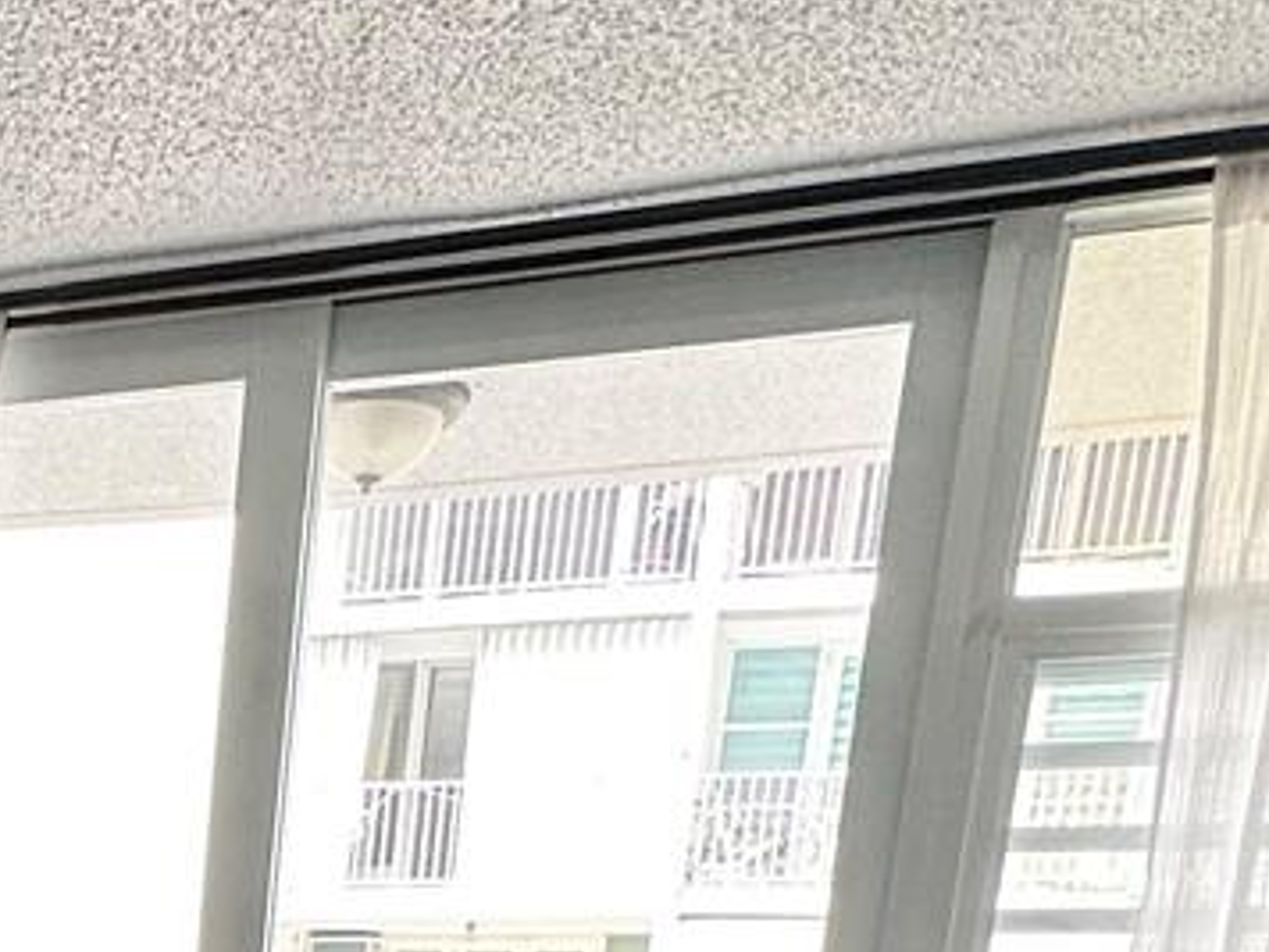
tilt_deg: -13.4
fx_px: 2310
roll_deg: -2.9
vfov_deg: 18.9
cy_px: 1622
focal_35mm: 63
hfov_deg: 26.8
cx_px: -299
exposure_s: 1/99
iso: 50
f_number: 2.2
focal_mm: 2.22
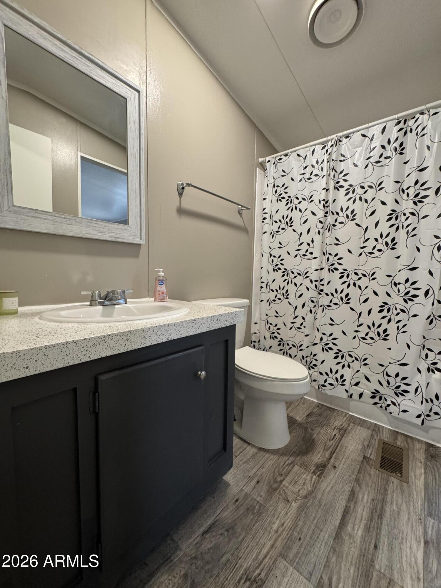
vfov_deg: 102.1
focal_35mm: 14
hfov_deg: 85.7
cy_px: 294
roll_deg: -0.8
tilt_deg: -5.0
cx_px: 220
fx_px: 238
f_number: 2.2
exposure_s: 1/60
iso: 250
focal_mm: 2.22
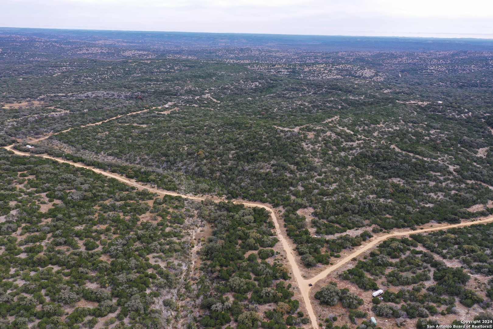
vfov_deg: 46.4
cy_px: 164
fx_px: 383
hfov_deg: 65.5
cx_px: 246
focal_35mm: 28
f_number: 5
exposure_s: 1/200
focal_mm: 10.26
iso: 100
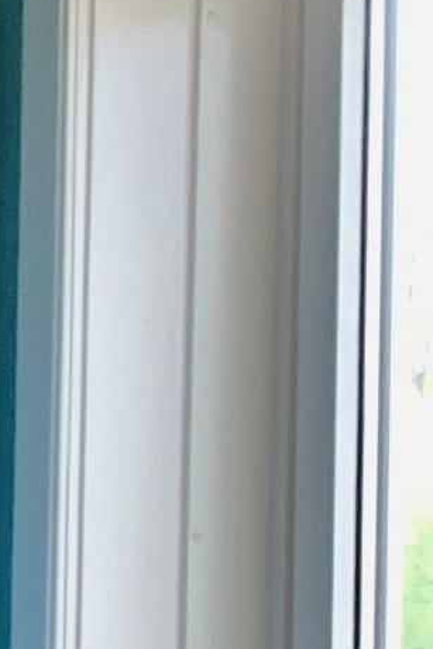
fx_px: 4272
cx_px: -2048
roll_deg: -1.0
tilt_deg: -0.5
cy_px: 804
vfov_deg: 8.6
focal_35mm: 237
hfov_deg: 4.5
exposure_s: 1/74
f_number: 1.8
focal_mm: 4.25
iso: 100
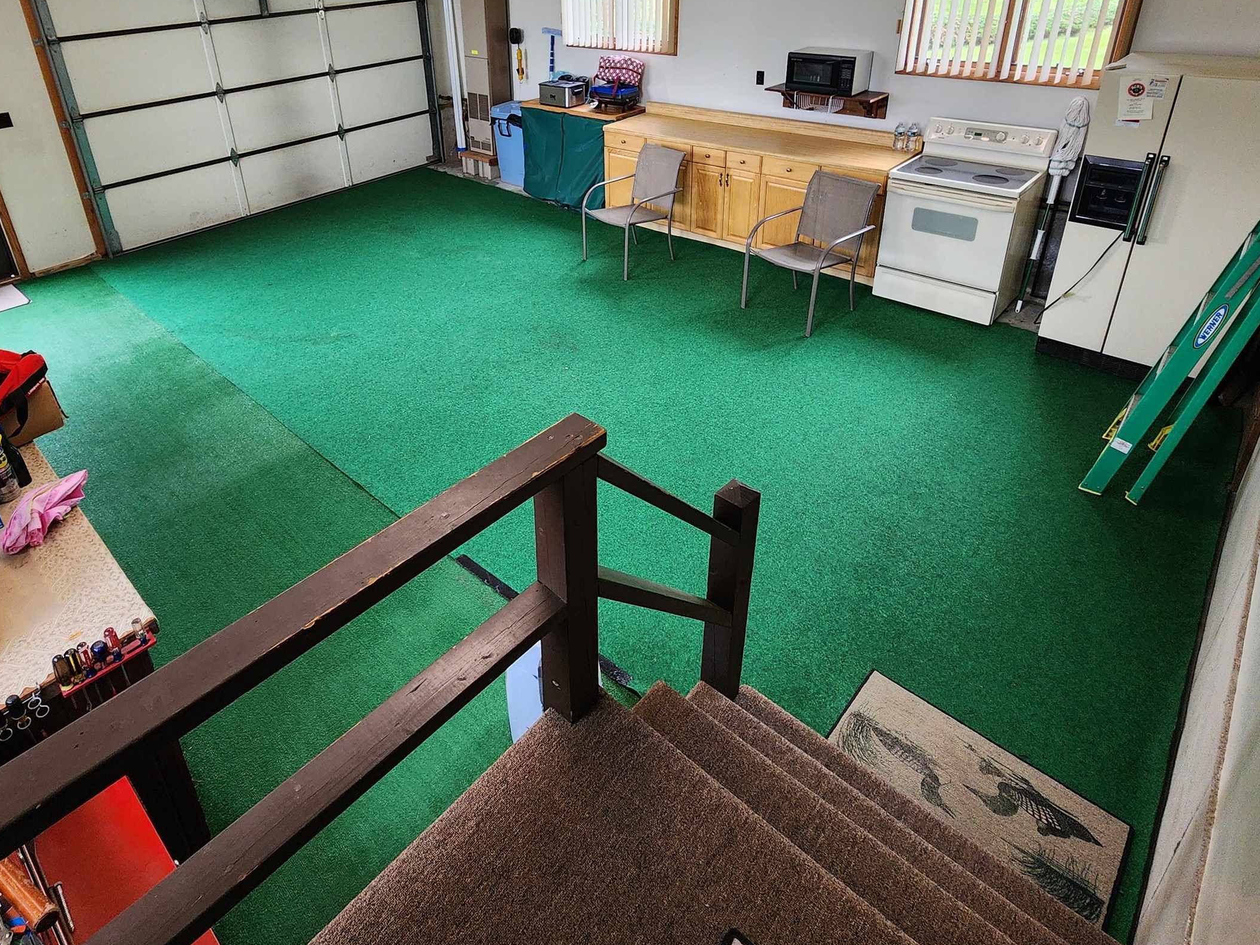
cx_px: 551
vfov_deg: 65.9
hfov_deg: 84.3
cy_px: 280
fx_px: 692
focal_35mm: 19
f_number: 2.2
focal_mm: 2.2
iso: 125
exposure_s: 1/60
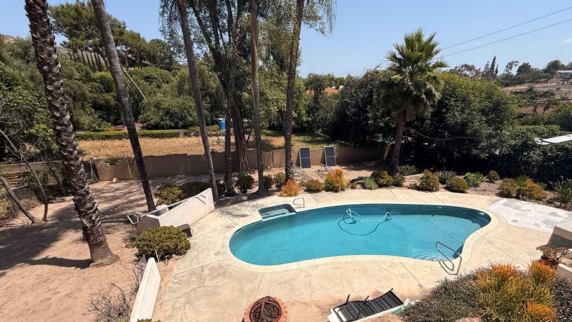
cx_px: 308
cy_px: 197
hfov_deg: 95.7
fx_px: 258
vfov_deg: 63.2
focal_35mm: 17
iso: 50
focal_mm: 2.22
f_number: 2.2
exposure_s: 1/2506
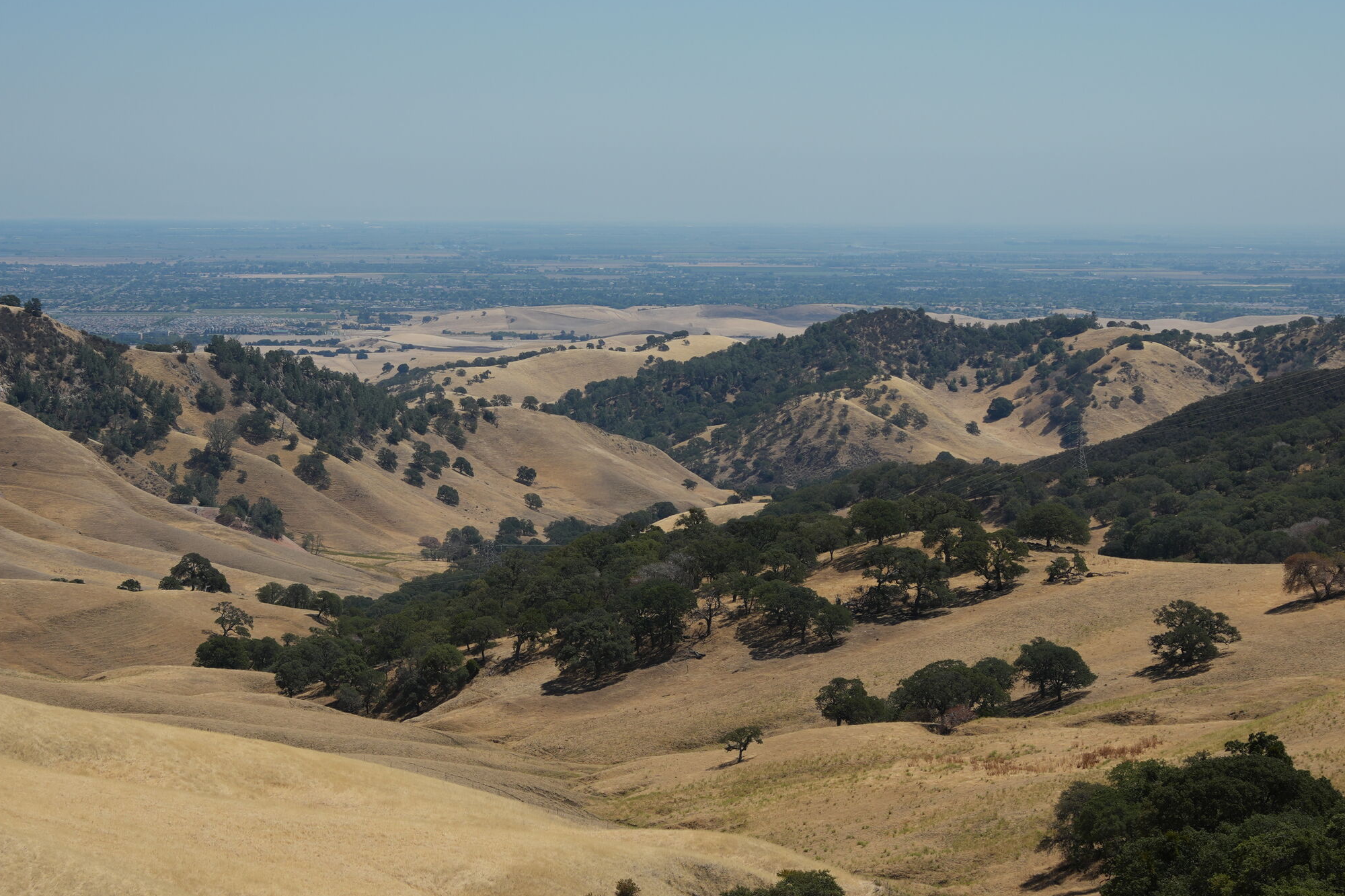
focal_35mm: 108
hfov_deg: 18.9
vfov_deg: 12.7
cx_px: 662
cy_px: 432
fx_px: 4034
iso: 100
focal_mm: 50
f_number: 5
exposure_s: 1/1250
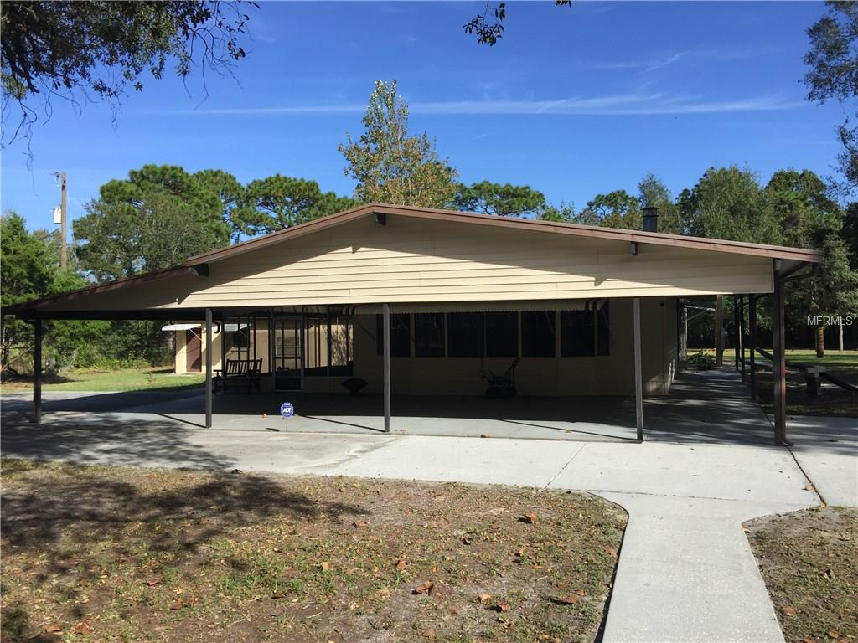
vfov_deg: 48.2
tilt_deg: +3.2
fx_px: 719
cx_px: 429
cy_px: 322
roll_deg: -1.0
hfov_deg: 61.7
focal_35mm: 29
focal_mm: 4.15
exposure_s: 1/1522
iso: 32
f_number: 2.2
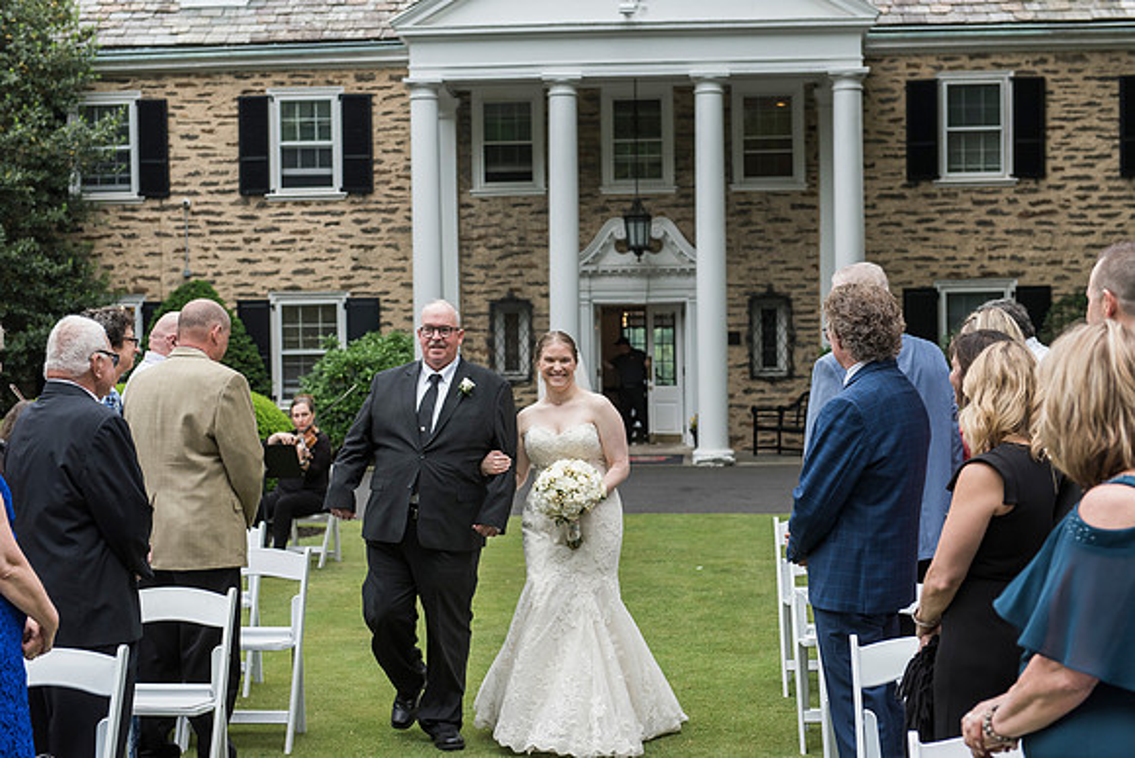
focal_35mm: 58
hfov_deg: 34.7
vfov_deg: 23.6
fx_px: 1816
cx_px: 555
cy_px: 374
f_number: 4
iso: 800
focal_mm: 56
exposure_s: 1/640
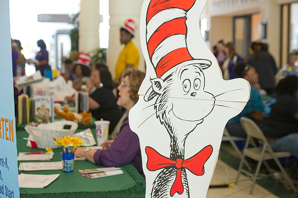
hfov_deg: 27.0
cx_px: 149
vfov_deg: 18.2
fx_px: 620
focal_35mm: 75
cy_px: 99
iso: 1250
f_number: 5.6
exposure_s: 1/60
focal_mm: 75
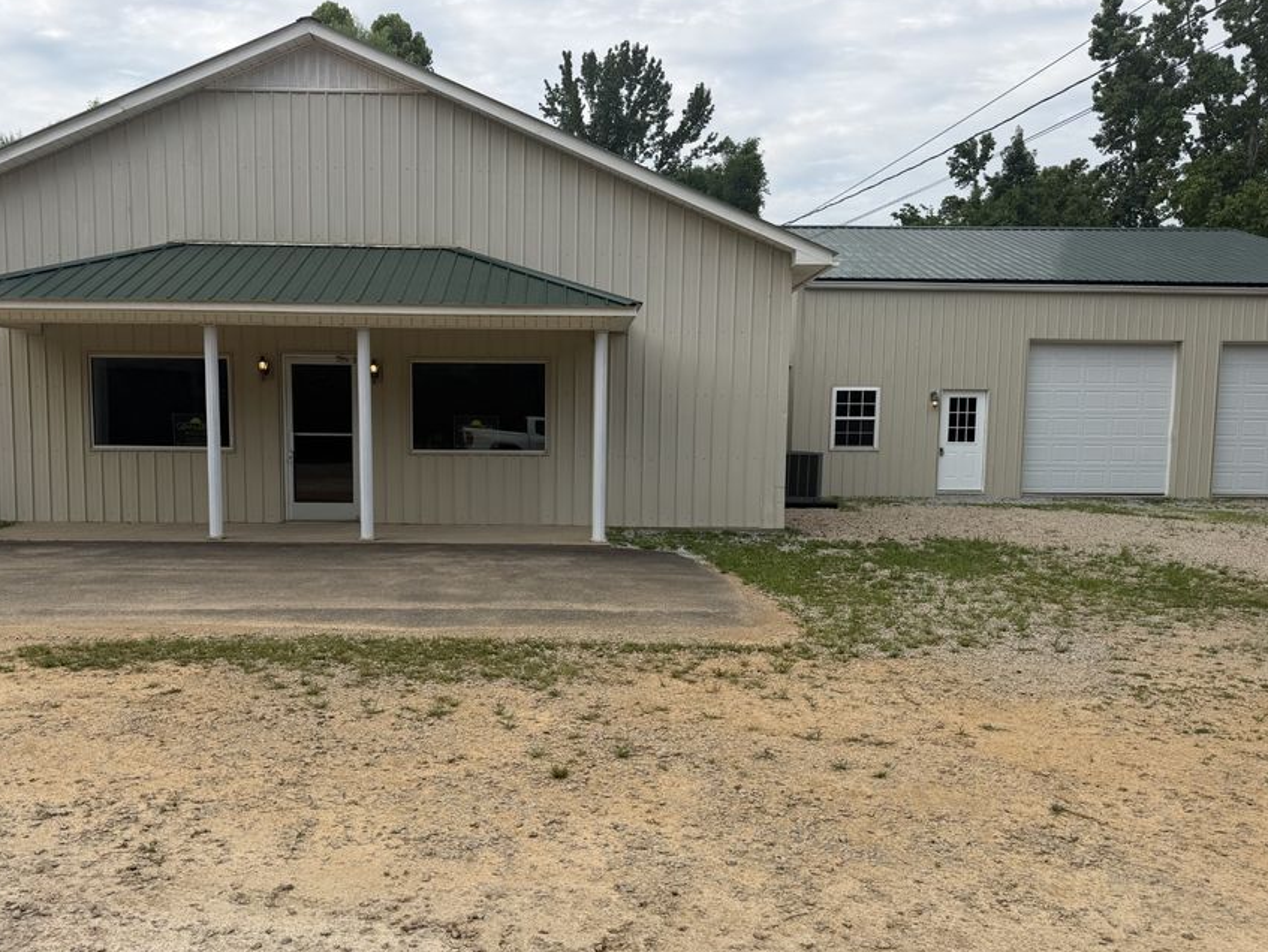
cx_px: 561
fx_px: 1063
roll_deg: -0.9
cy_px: 531
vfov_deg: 48.2
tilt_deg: -5.5
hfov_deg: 61.5
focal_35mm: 29
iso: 80
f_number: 1.78
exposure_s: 1/3953
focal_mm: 6.76
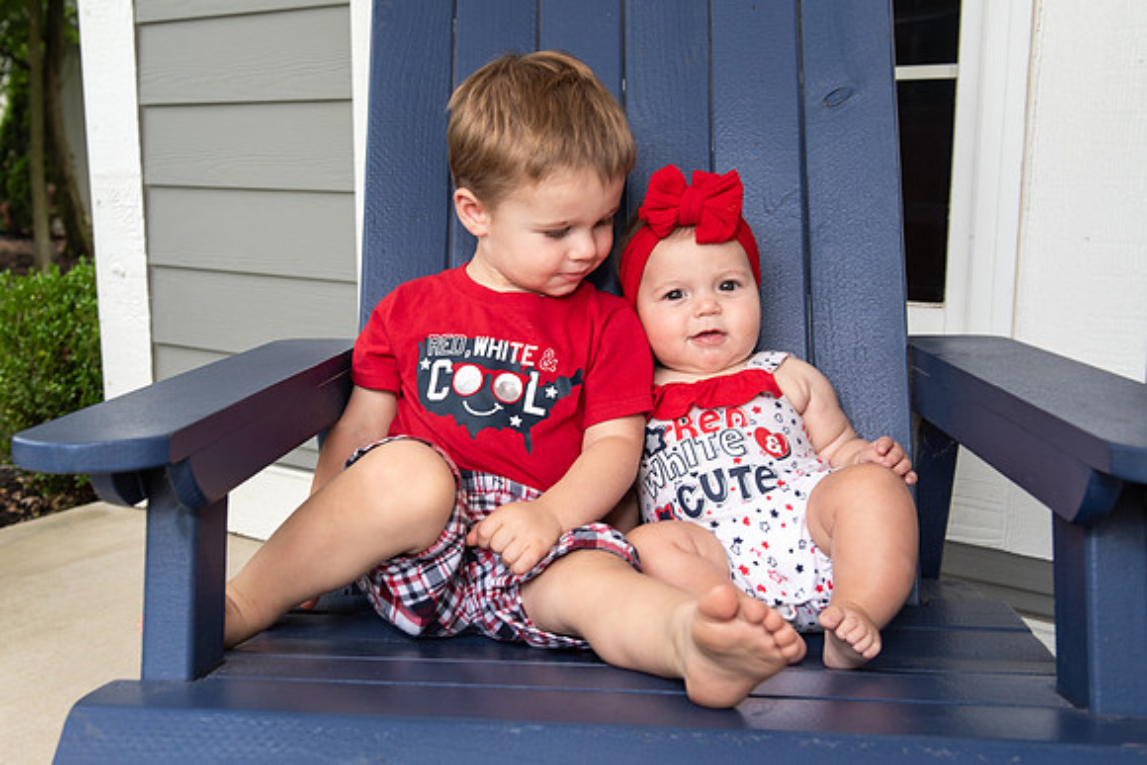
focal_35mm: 43
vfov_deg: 31.3
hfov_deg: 45.2
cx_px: 426
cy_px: 372
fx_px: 1364
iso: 400
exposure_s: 1/100
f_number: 5.6
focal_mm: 34
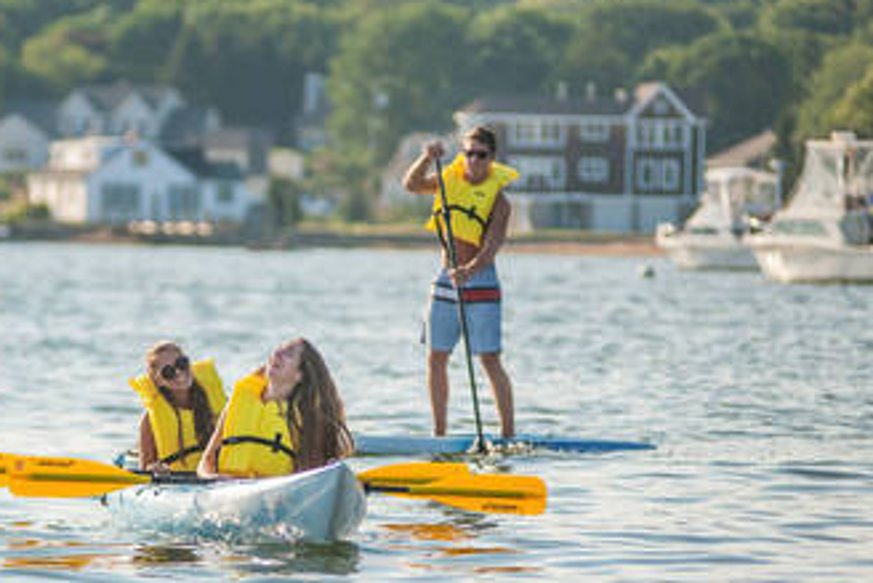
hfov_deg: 7.2
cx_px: 252
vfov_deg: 4.8
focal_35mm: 284
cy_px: 407
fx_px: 6890
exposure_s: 1/3200
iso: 200
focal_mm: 155
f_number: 2.8
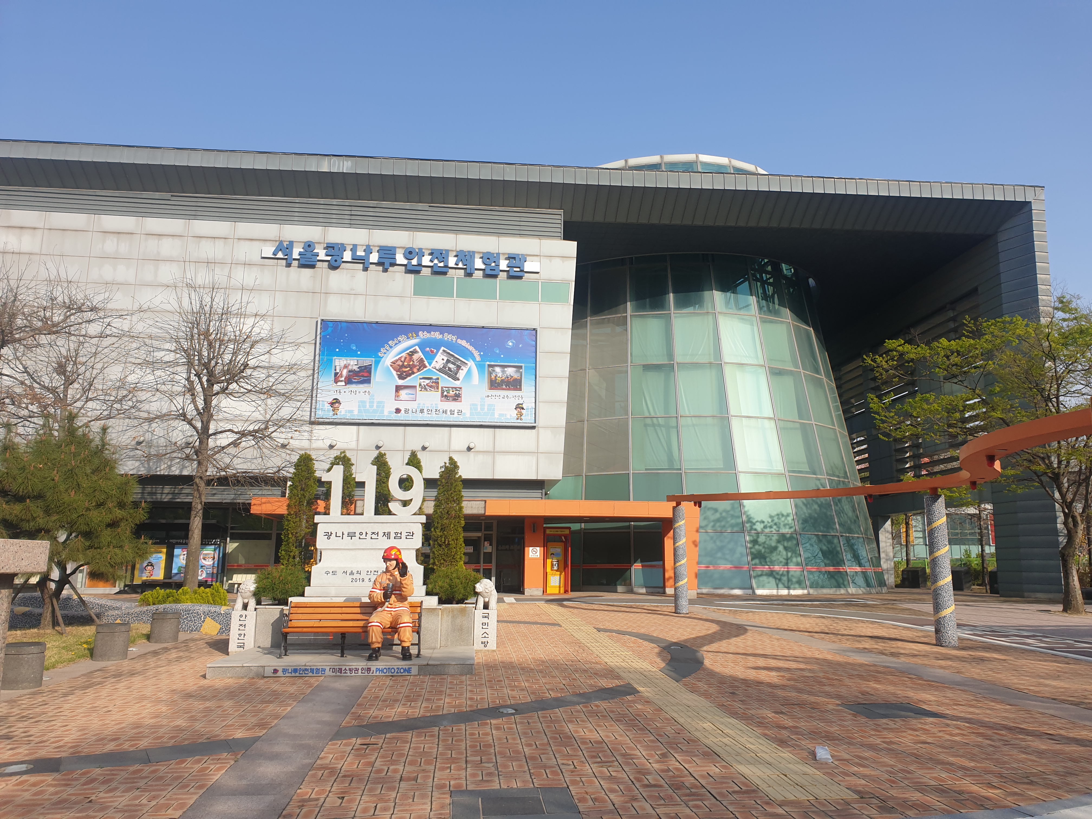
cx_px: 546
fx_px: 820
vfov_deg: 53.1
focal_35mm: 26
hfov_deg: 67.3
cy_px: 410
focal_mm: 4.3
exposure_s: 1/1328
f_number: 2.4
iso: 50
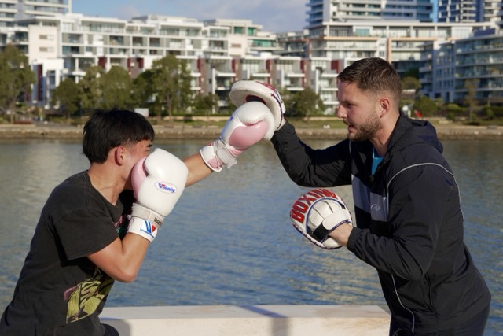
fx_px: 1174
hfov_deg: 24.2
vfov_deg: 16.3
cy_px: 168
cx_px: 252
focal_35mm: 84
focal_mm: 56
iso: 125
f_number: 5.6
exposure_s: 1/800
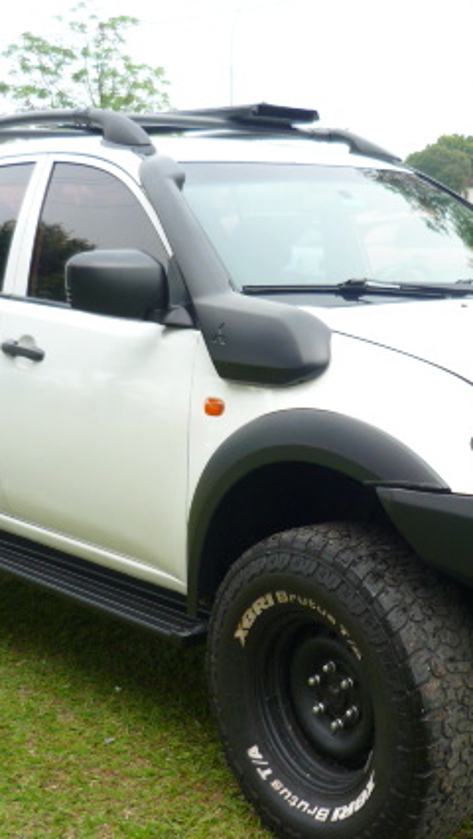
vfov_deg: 38.5
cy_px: 425
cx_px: 343
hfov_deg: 22.1
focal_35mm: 54
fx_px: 1203
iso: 100
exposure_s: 1/400
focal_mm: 5.5
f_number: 2.8
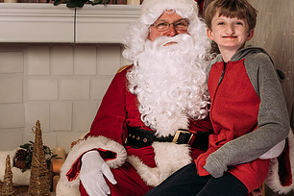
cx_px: 116
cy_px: 132
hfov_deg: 27.3
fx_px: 604
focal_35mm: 74
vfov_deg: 18.4
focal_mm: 35
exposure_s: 1/100
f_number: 6.3
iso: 100
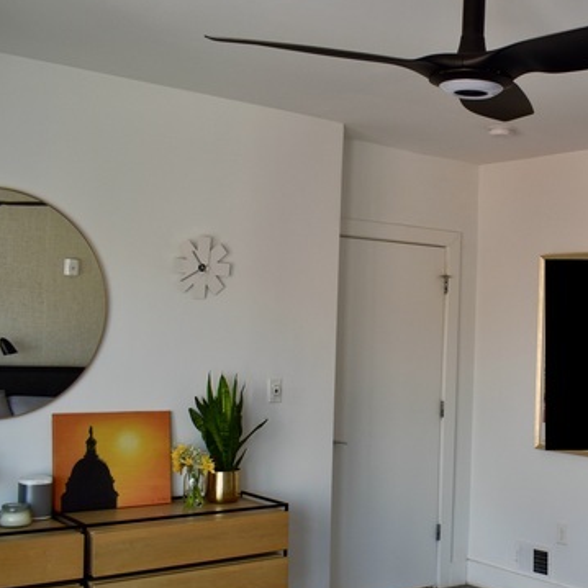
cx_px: 529
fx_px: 922
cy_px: 334
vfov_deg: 35.3
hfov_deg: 33.5
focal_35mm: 48
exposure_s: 1/125
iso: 400
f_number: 5.6
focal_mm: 18
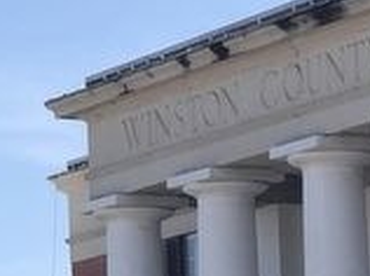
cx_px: 475
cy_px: 358
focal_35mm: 264
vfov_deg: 5.6
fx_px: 2818
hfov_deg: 7.4
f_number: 2.4
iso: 16
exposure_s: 1/1080
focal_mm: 6
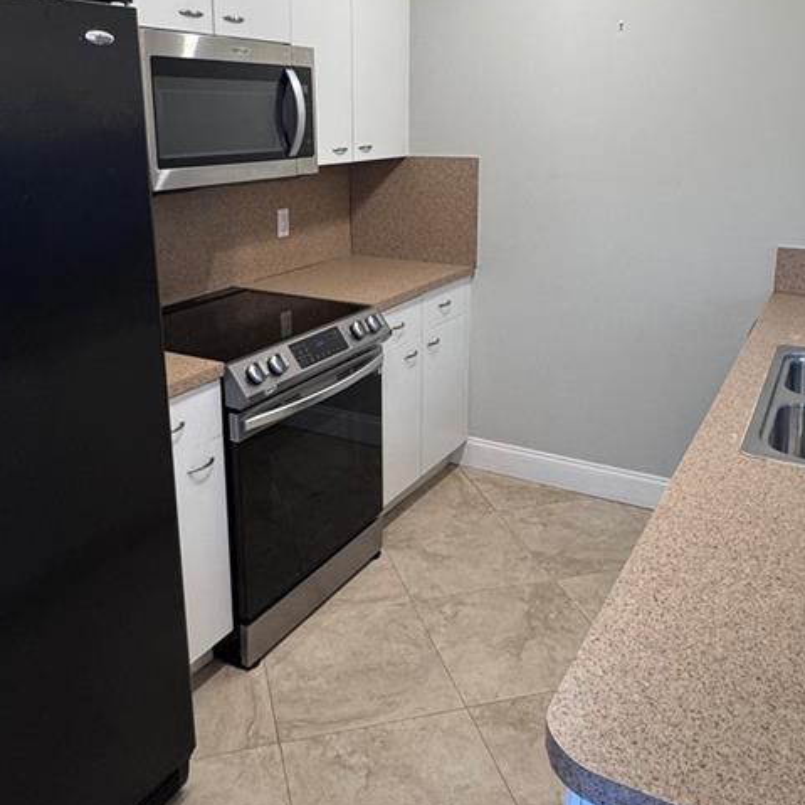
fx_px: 816
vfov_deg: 51.8
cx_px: 365
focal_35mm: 31
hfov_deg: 52.5
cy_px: 289
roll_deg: +1.1
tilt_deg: -12.3
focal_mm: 2.22
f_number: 2.2
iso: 250
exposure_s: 1/120
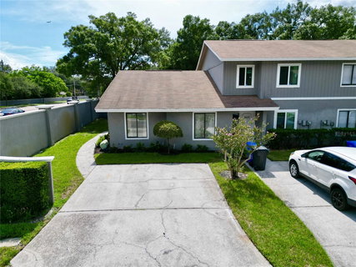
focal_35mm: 24
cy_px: 134
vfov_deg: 56.8
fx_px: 247
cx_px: 178
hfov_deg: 71.6
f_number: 1.7
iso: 110
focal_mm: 6.72
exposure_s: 1/3200
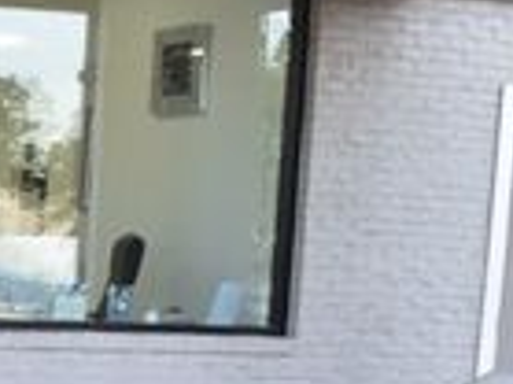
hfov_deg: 13.3
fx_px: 1969
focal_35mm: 133
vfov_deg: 10.6
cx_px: -428
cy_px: 650
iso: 400
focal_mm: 20
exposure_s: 1/60
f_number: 8
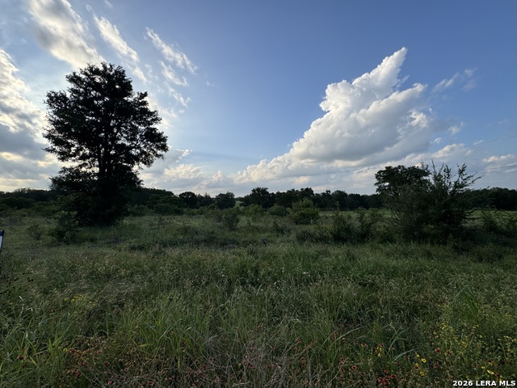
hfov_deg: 102.1
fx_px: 209
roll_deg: +1.6
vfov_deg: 85.7
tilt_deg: +2.8
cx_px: 258
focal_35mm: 14
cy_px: 194
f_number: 2.2
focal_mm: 2.22
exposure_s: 1/1672
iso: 50
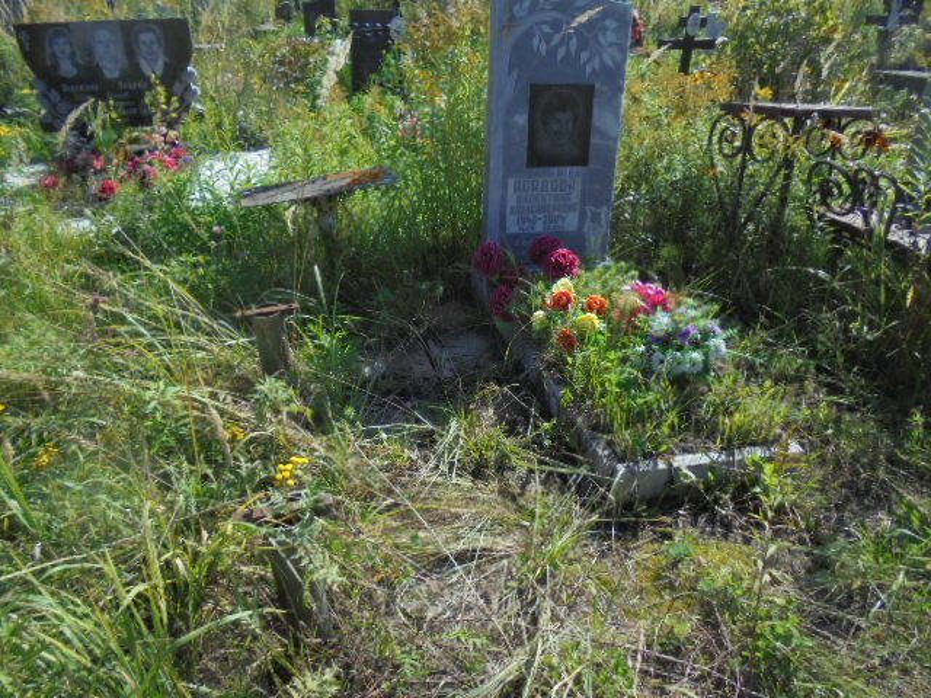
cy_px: 349
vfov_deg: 53.1
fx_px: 699
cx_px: 466
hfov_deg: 67.3
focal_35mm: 26
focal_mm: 4.6
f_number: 3.5
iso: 100
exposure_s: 1/500
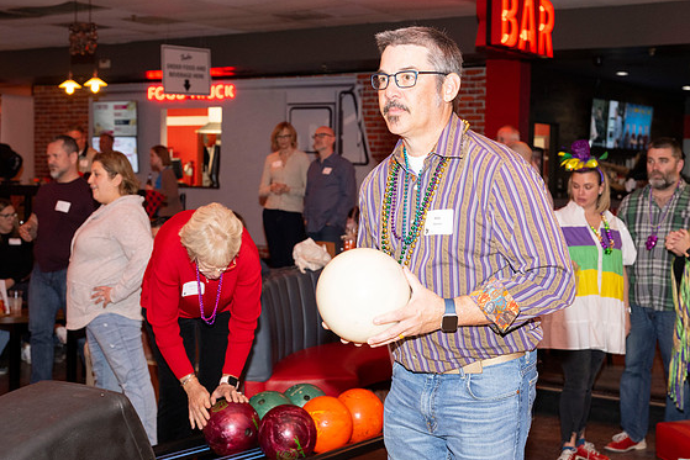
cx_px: 338
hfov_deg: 36.9
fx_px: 1035
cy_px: 232
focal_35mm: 54
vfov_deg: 25.1
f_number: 5.6
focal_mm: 52
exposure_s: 1/100
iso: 2000
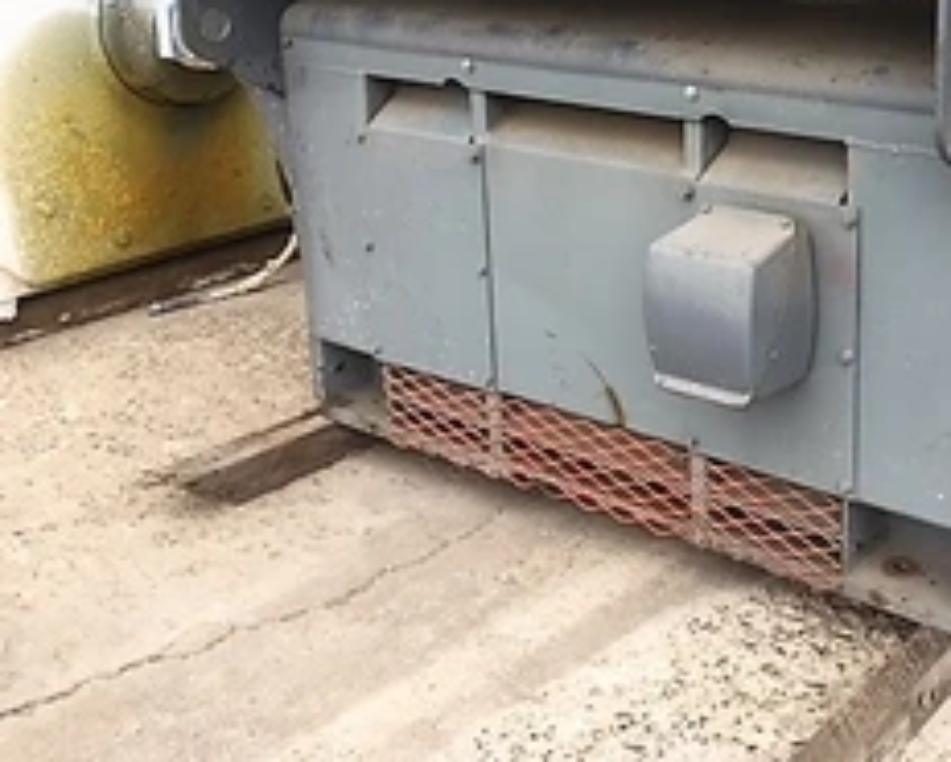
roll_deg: +1.1
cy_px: 194
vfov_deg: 30.4
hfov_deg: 37.2
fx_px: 1380
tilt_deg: -13.9
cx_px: 708
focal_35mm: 49
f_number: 2.2
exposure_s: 1/232
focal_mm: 4.15
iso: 25
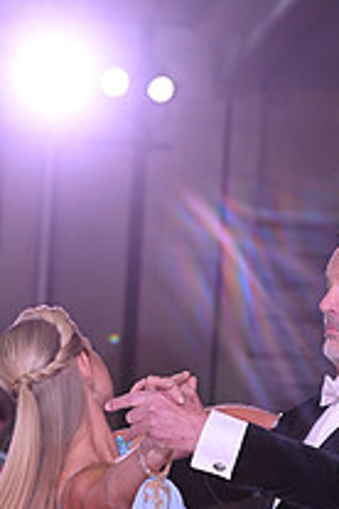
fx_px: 3404
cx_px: 203
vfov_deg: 8.4
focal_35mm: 241
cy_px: 684
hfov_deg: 5.7
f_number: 5.6
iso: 1250
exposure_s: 1/200
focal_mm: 86
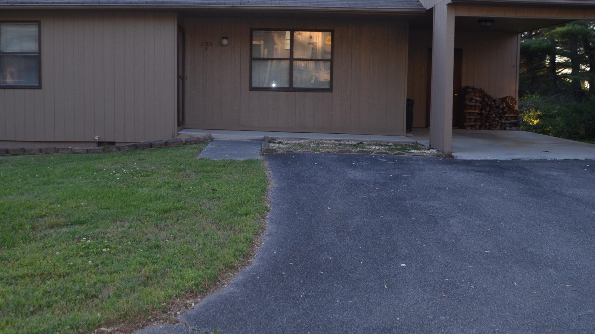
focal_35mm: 39
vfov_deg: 30.3
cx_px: 280
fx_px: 615
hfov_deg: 51.6
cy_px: 125
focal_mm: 18
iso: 180
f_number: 3.5
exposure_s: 1/200
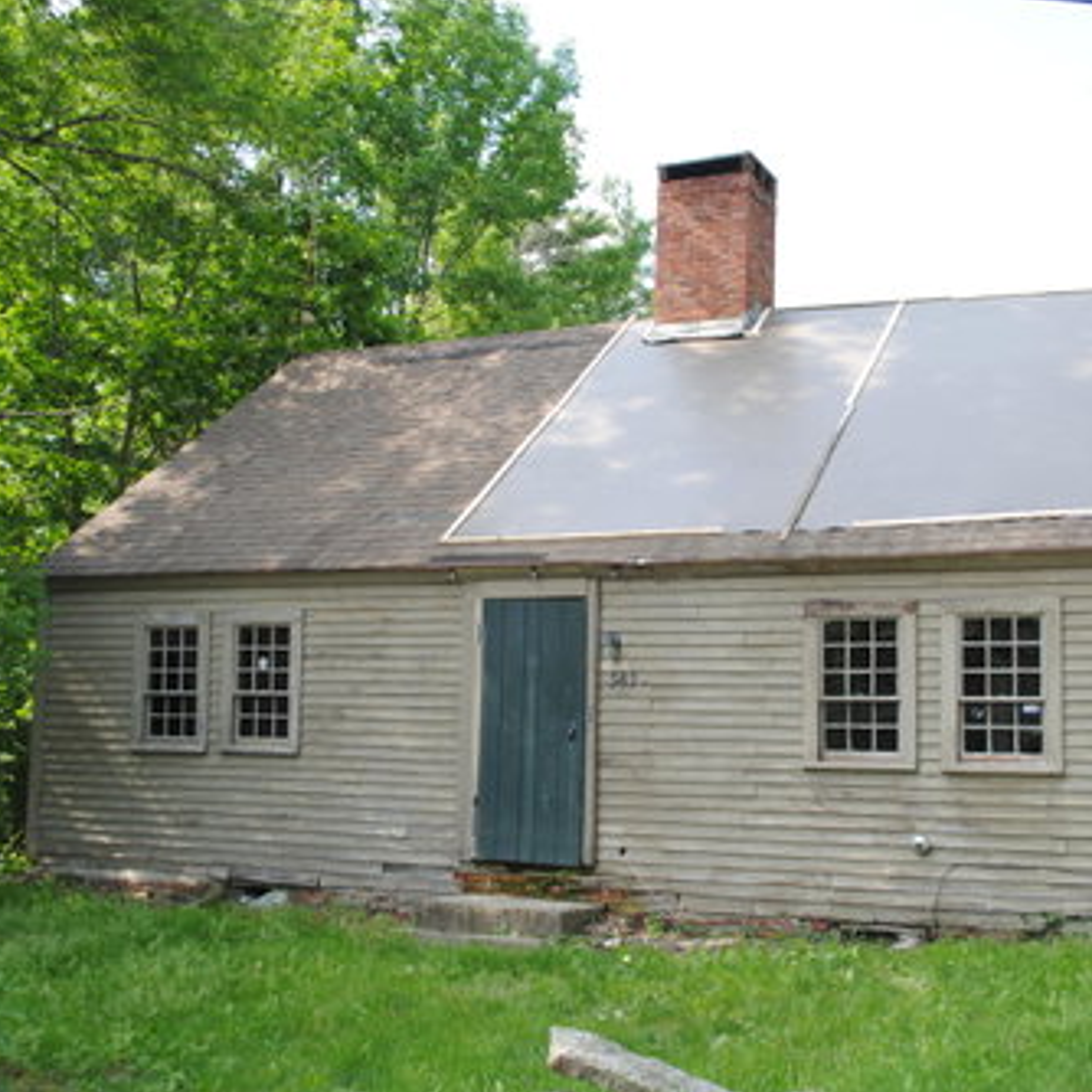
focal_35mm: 43
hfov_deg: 39.1
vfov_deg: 39.2
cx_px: 628
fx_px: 1535
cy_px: 557
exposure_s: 1/200
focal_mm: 22
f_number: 4.5
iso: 100
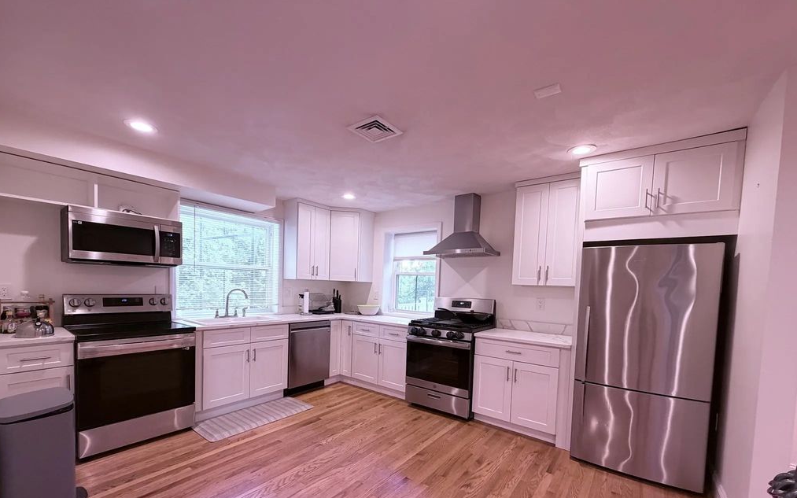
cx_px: 395
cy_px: 300
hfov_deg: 101.5
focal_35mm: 15
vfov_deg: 73.9
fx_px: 326
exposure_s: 1/60
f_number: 2.2
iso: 250
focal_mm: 2.22
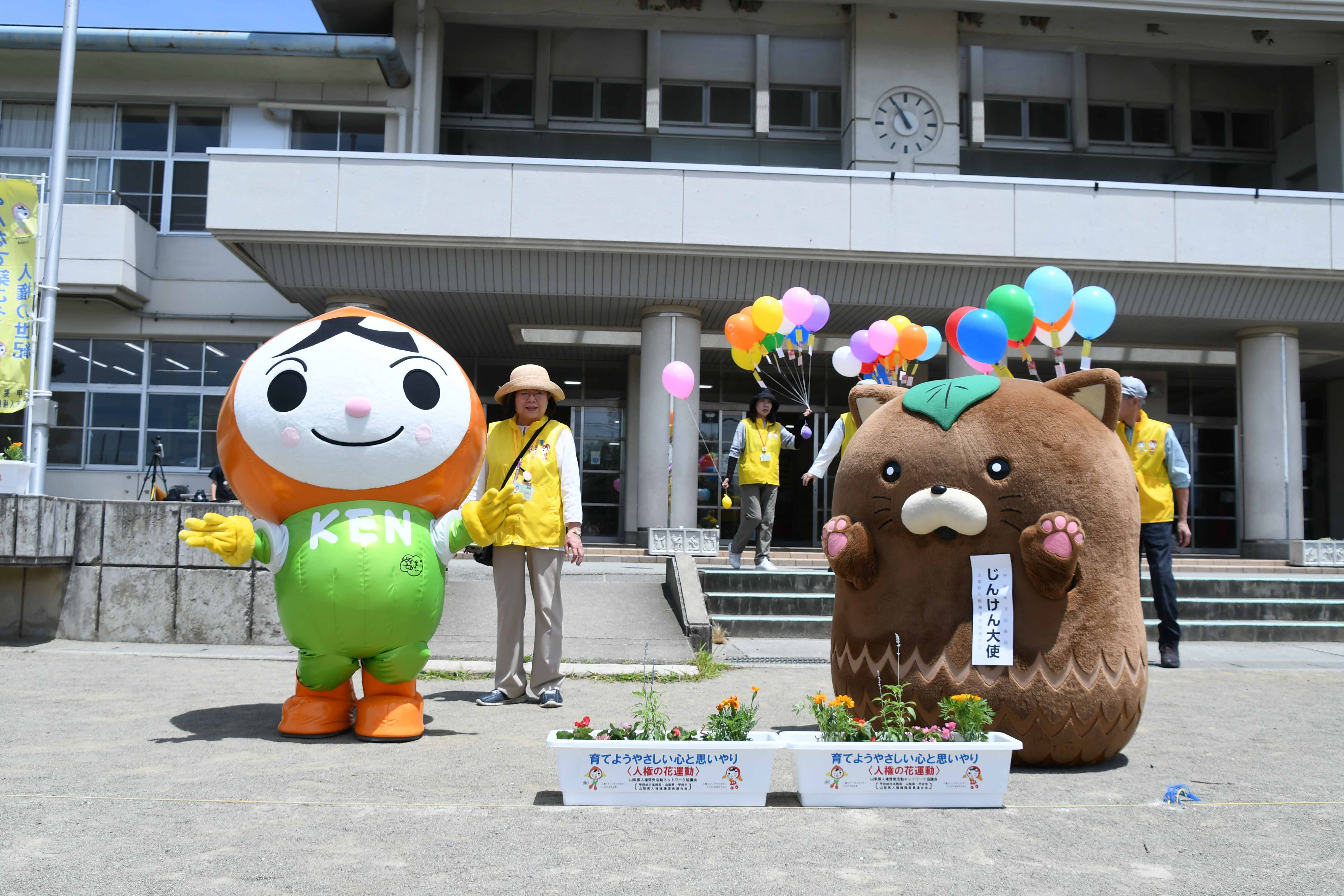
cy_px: 448
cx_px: 672
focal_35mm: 31
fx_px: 1157
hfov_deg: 60.3
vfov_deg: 42.3
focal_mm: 21
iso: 100
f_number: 7.1
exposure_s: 1/500
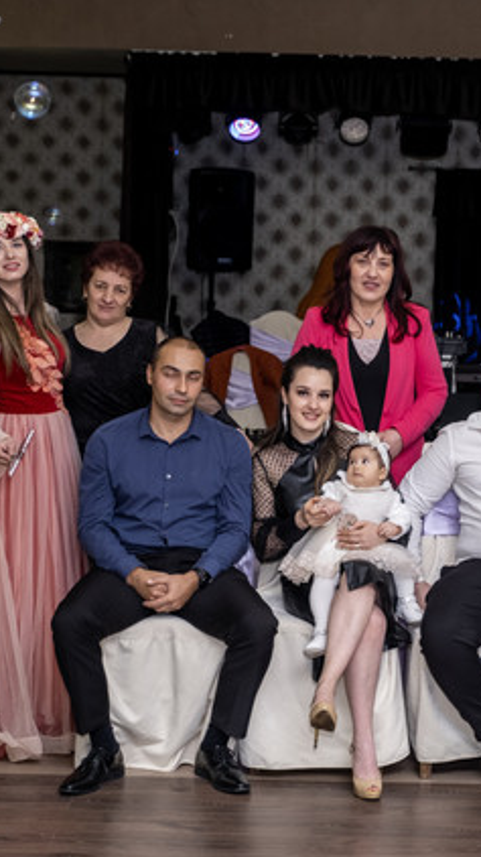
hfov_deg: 14.8
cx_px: 363
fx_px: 1839
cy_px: 432
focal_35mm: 81
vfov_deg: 26.2
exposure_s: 1/160
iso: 1000
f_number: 2.8
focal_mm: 34.2
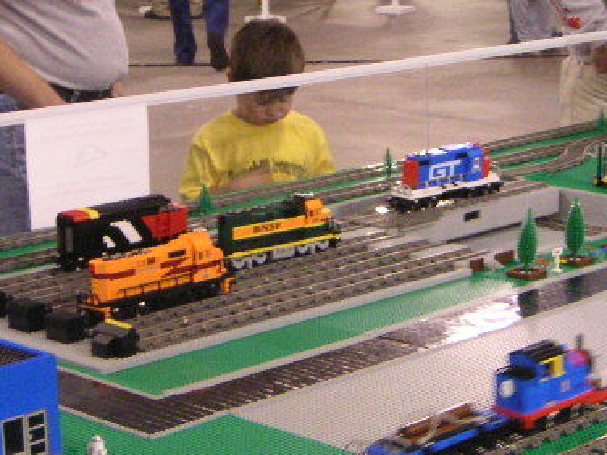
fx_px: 1789
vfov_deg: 14.5
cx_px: 349
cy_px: 313
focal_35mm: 102
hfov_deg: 19.2
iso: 400
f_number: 3.2
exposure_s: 1/20
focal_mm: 7.9
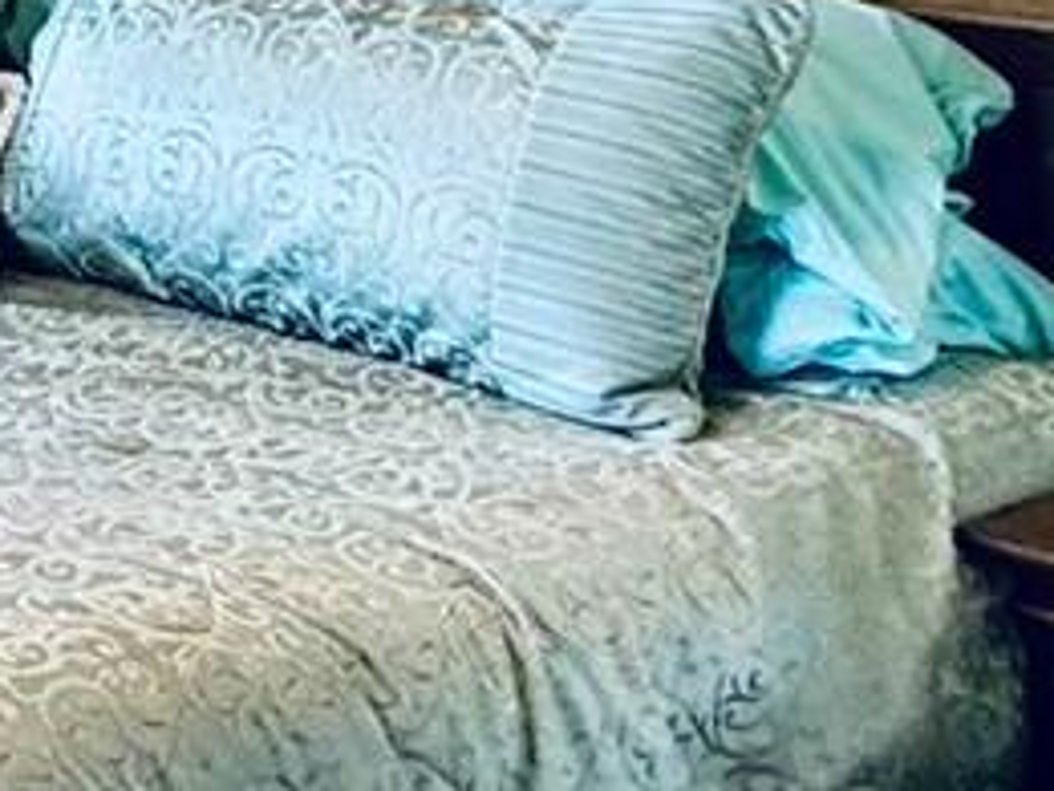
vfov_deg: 16.2
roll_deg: +0.0
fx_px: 2619
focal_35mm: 86
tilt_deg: -1.5
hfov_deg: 17.8
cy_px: -247
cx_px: -892
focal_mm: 2.22
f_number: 2.2
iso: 200
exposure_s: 1/99
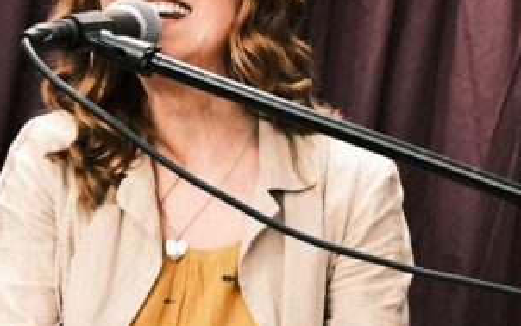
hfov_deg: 22.7
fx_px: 1179
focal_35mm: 83
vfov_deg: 15.7
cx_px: 645
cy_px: 166
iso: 1600
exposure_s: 1/125
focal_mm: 16
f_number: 3.2
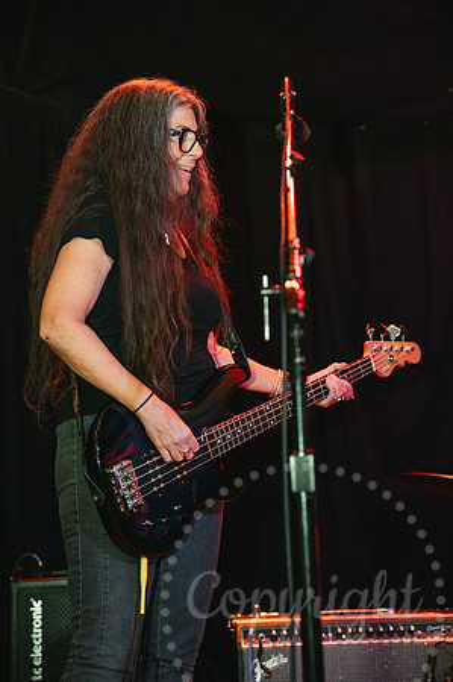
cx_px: 226
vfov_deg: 28.9
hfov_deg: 19.4
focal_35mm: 70
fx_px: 1324
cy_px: 341
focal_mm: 70
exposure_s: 1/160
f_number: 3.5
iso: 1250
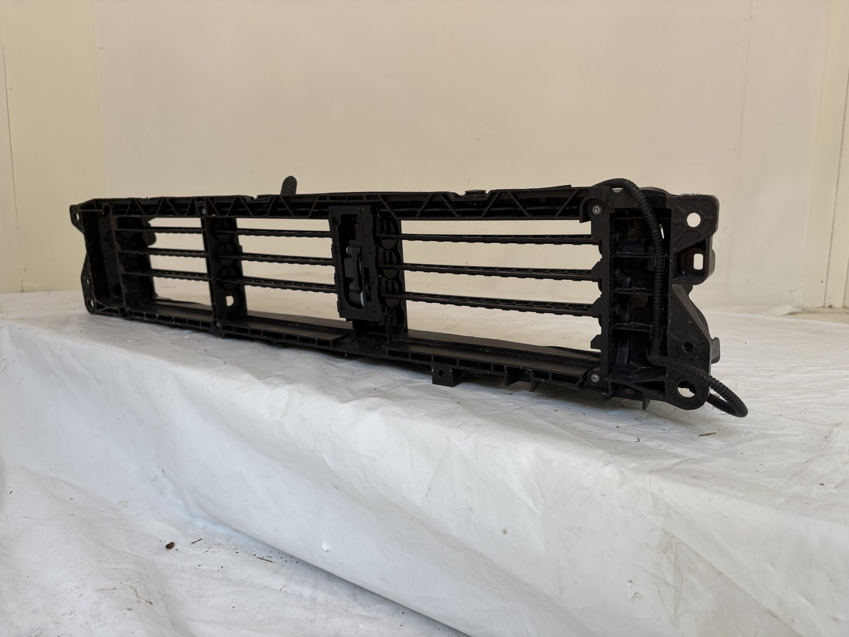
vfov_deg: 53.1
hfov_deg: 67.3
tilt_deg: -10.0
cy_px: 318
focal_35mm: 26
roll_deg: -0.4
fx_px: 638
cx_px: 424
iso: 40
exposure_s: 1/252
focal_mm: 5.96
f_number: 1.6
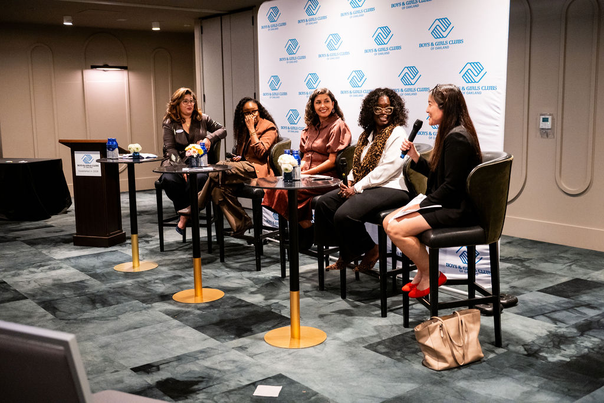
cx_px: 302
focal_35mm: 38
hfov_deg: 50.7
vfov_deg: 35.1
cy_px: 202
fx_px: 638
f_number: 3.2
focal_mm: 38
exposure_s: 1/125
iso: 2500
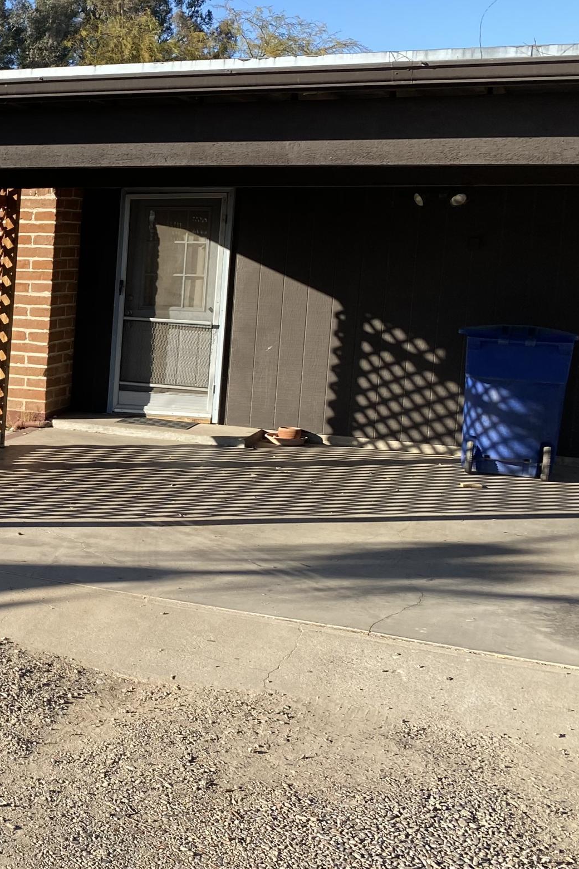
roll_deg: -2.2
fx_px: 1254
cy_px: 394
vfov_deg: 38.2
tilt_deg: -6.6
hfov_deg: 22.4
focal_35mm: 52
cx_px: -235
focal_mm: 4.25
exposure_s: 1/1543
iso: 32
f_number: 1.8
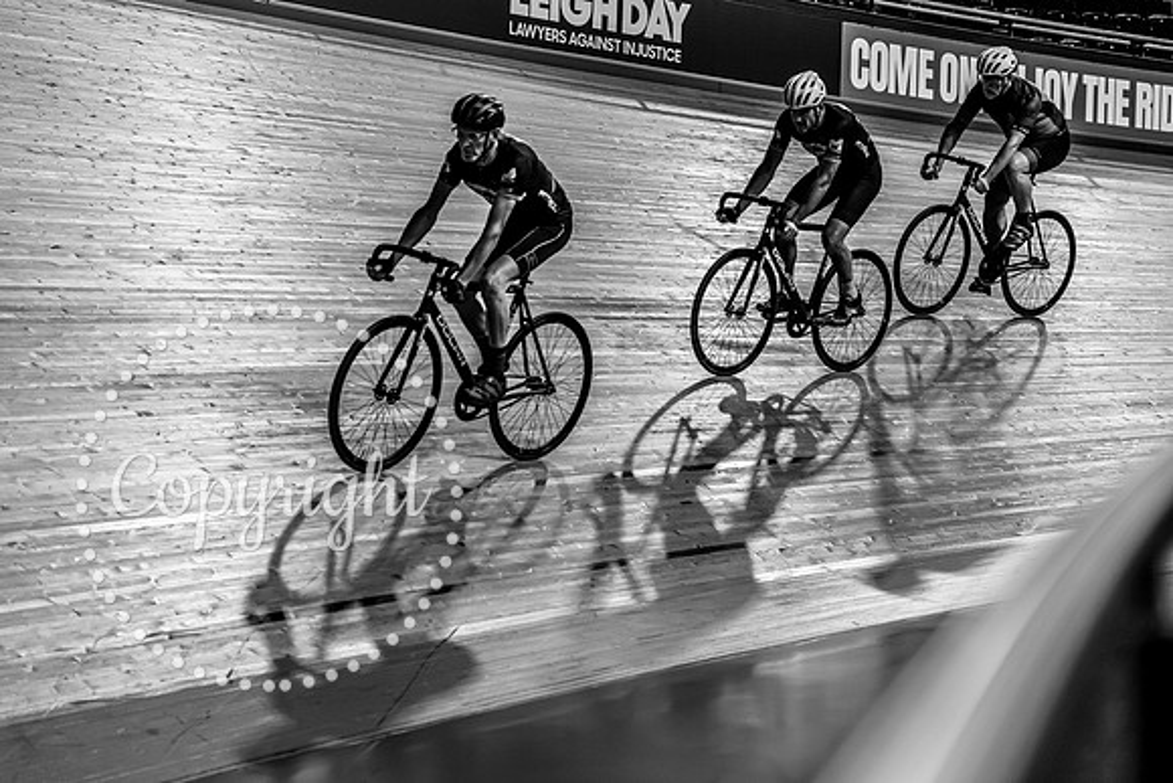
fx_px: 2686
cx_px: 691
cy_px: 361
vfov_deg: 16.6
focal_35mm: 82
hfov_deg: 24.6
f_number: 3.5
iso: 2500
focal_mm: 70
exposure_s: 1/1000
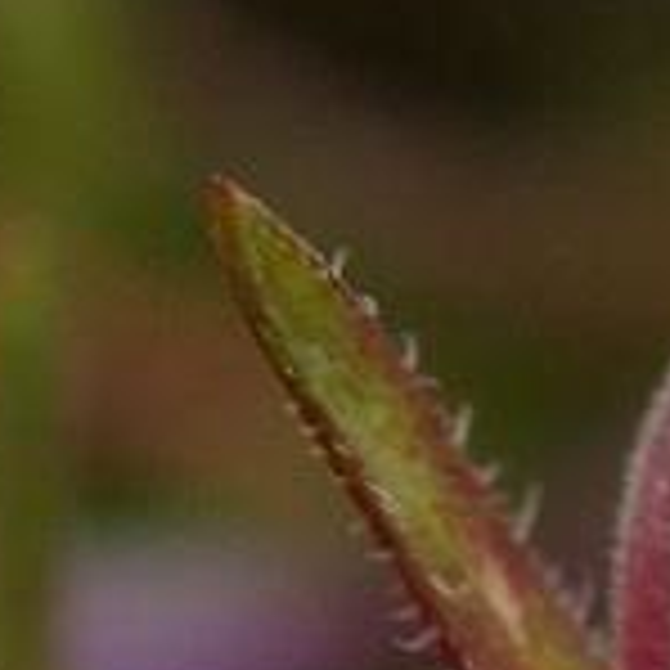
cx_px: 2415
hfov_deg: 1.7
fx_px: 22511
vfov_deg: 1.7
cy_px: 1740
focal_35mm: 1028
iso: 160
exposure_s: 1/160
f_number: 7.1
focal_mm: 100
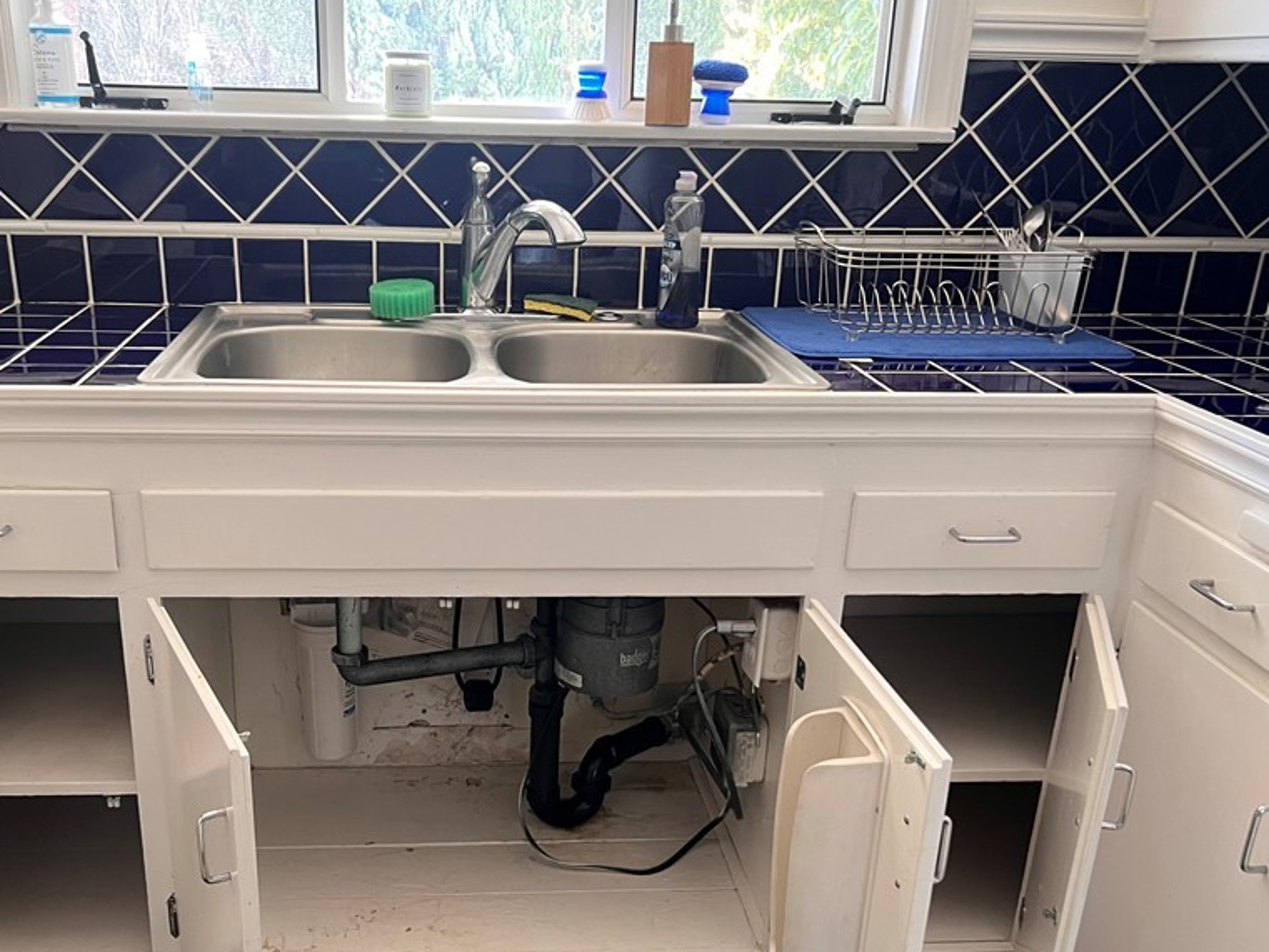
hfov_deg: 52.4
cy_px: 590
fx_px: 1283
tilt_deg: -22.1
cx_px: 525
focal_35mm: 35
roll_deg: -2.3
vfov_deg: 40.4
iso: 160
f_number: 1.5
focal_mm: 5.7
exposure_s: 1/60
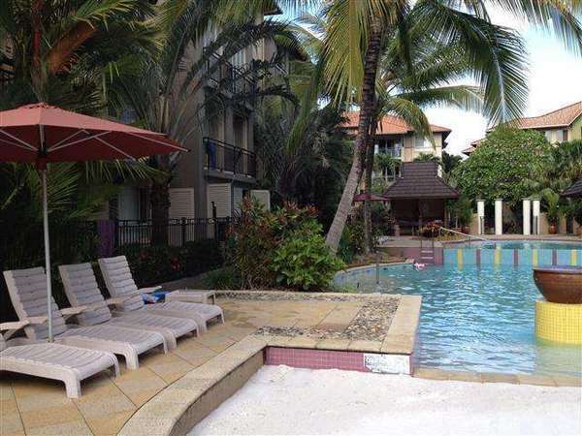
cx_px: 291
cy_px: 218
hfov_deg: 52.6
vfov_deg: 40.7
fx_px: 588
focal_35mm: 35
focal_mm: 4.28
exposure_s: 1/424
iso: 50
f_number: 2.4
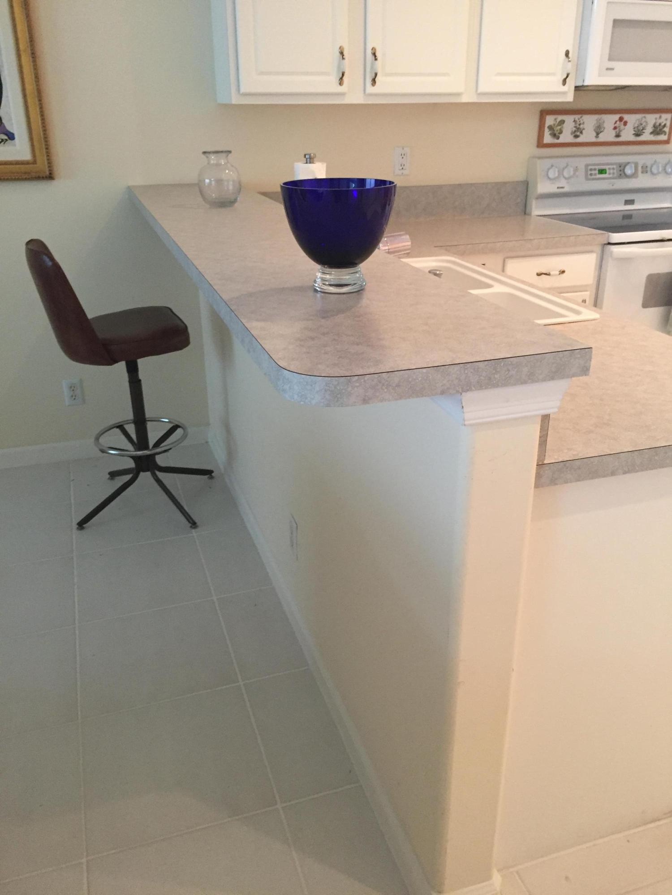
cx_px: 336
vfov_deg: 61.7
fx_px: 751
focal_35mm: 29
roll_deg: -0.1
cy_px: 448
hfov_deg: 48.2
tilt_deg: -24.5
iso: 160
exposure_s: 1/30
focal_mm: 4.15
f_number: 2.2
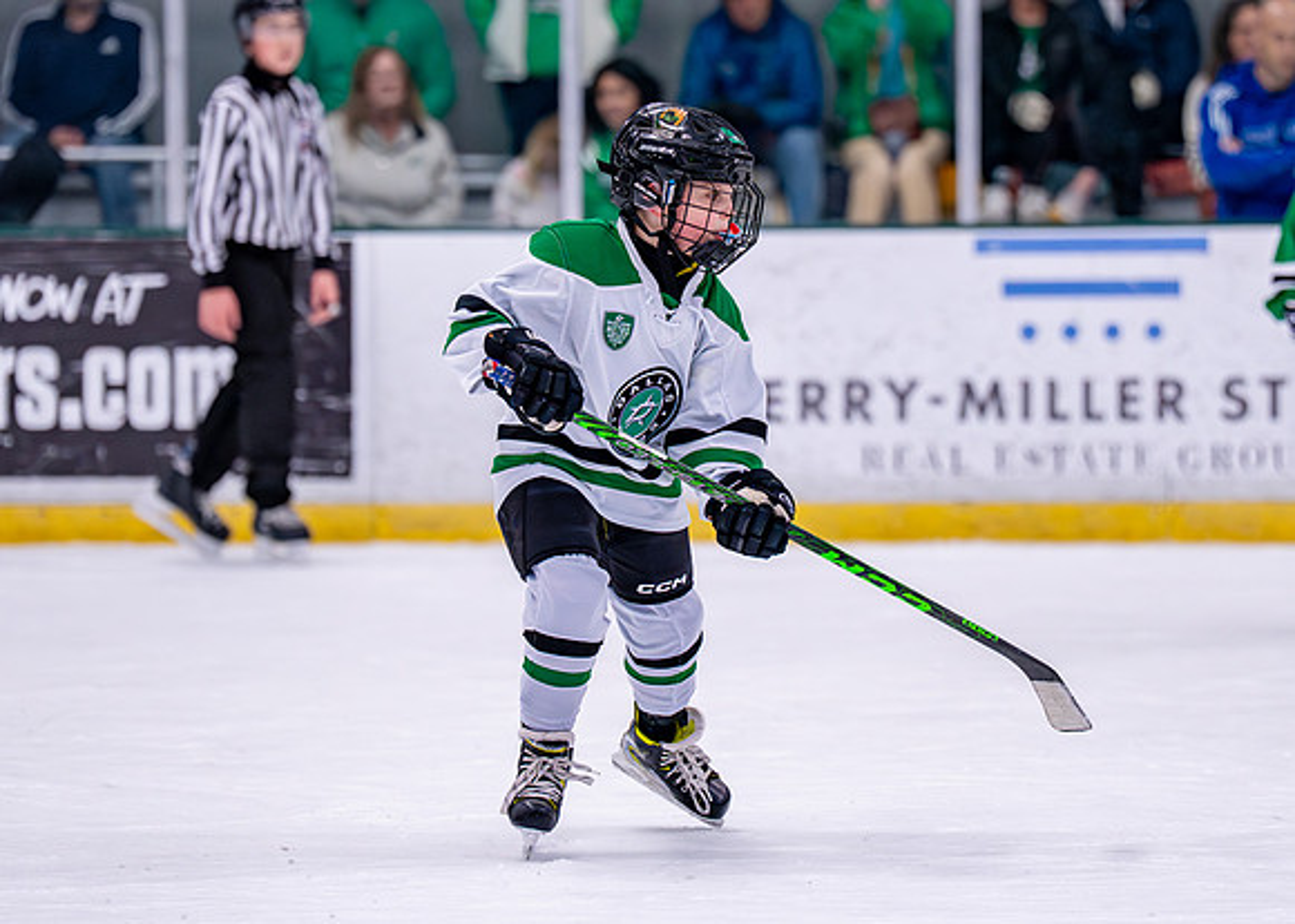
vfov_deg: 6.4
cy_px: 426
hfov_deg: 9.0
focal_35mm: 224
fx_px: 8254
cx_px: 673
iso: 2500
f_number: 2.8
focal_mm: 147
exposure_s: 1/1250
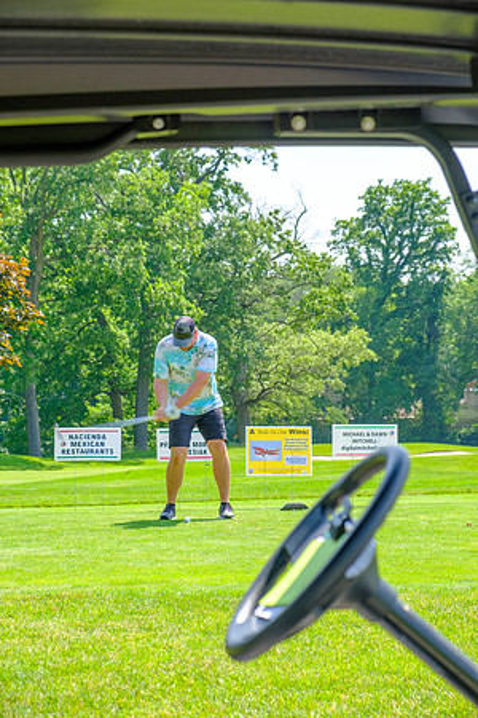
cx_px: 239
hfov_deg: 16.5
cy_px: 359
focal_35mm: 83
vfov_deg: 24.5
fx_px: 1653
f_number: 5.6
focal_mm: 55
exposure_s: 1/320
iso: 200
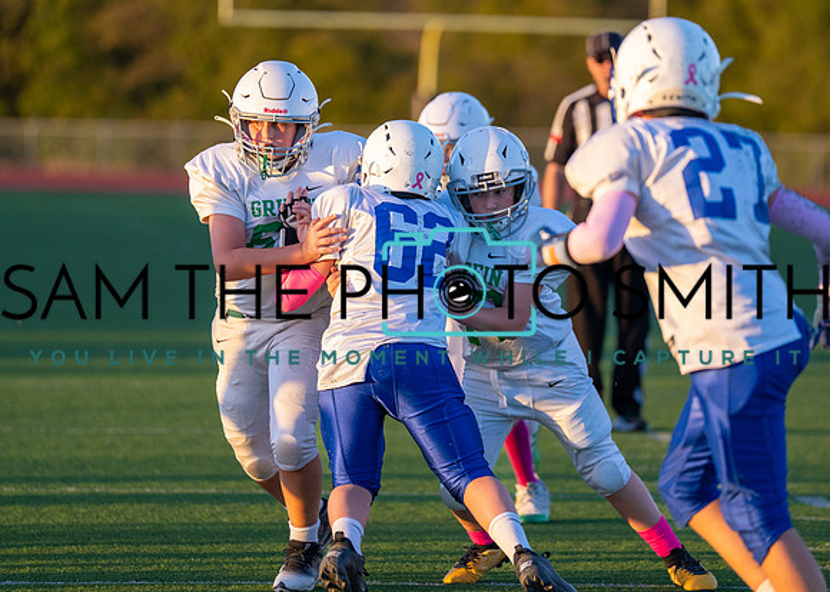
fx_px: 6808
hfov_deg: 7.0
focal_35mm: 289
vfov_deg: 5.0
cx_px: 511
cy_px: 201
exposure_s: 1/2500
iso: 800
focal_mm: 200
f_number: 2.8
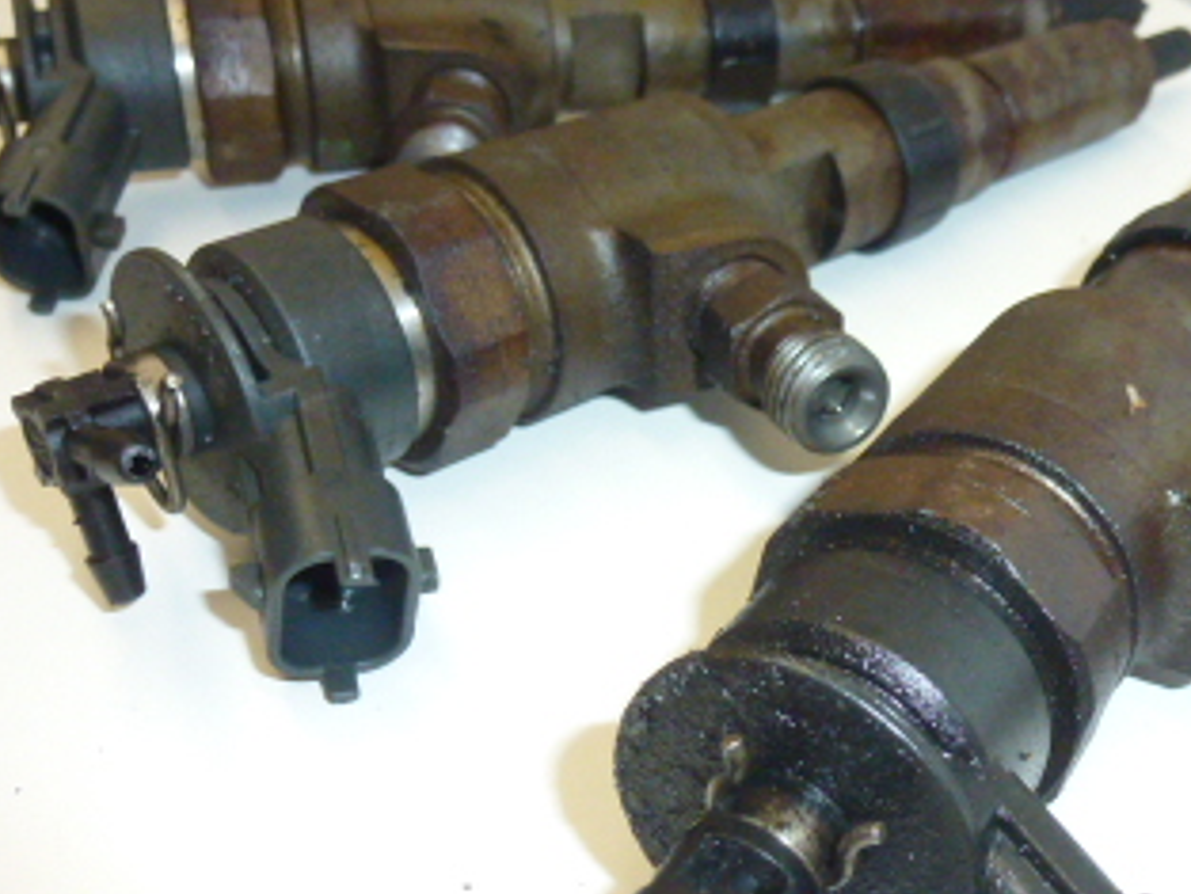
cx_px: 906
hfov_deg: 37.8
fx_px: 1687
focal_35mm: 49
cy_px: 559
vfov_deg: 29.6
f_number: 3.3
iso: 400
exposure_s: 1/320
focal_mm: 4.3
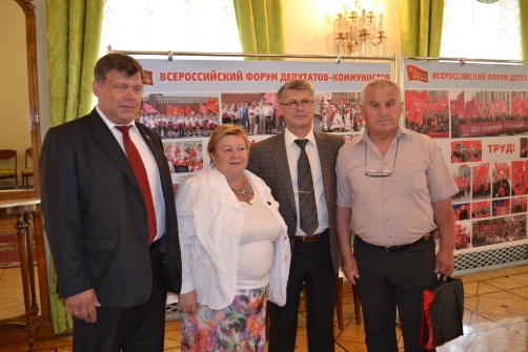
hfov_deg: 57.2
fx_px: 484
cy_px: 176
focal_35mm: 33
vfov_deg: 40.0
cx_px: 264
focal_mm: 22
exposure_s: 1/60
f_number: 4
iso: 1000
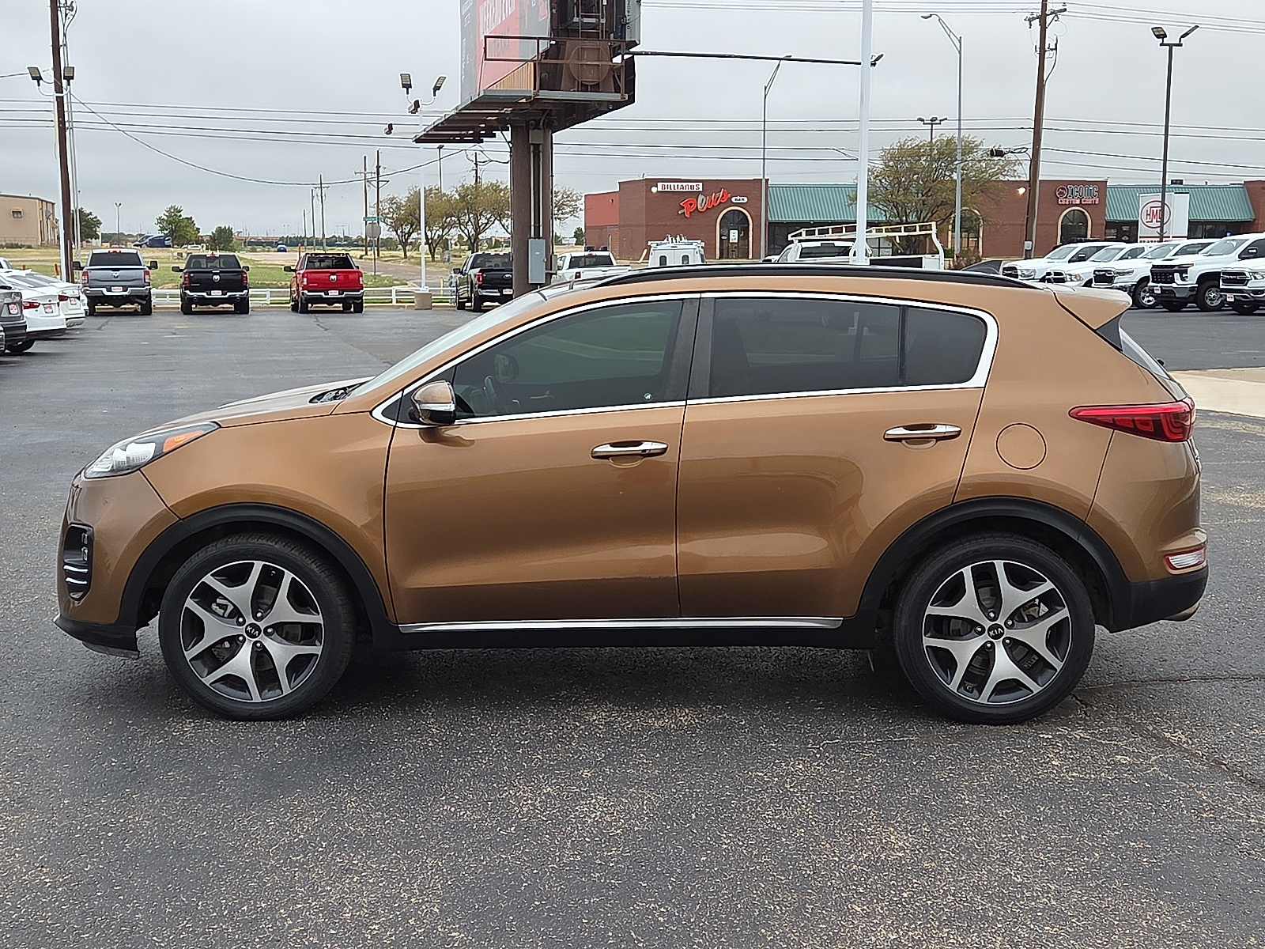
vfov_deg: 30.9
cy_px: 474
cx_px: 632
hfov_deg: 40.4
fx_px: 1718
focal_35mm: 47
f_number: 1.8
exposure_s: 1/556
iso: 76
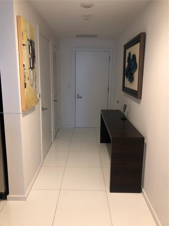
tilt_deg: -10.7
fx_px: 182
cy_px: 113
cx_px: 84
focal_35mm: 28
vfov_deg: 63.4
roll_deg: -1.4
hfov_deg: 49.7
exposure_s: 1/15
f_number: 1.8
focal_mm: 3.99
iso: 64
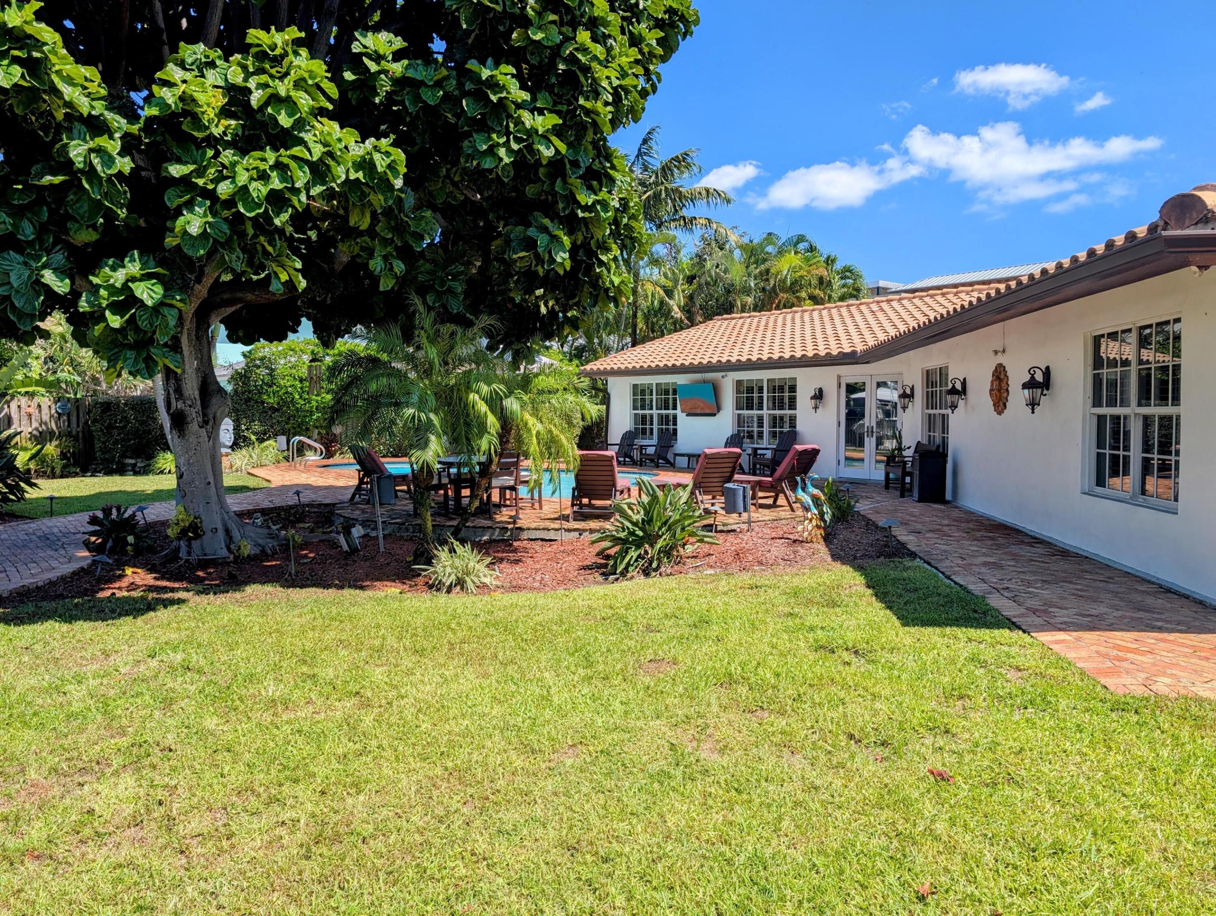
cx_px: 608
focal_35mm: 24
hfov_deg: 71.5
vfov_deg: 56.9
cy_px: 458
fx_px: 844
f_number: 1.68
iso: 21
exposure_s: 1/951
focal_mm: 6.9
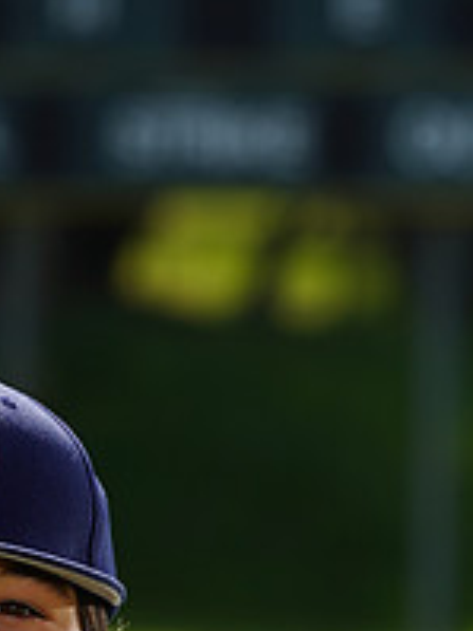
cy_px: 885
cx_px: -116
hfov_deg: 2.4
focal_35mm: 628
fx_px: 11454
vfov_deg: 3.2
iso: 100
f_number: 8
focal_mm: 224
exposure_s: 1/250
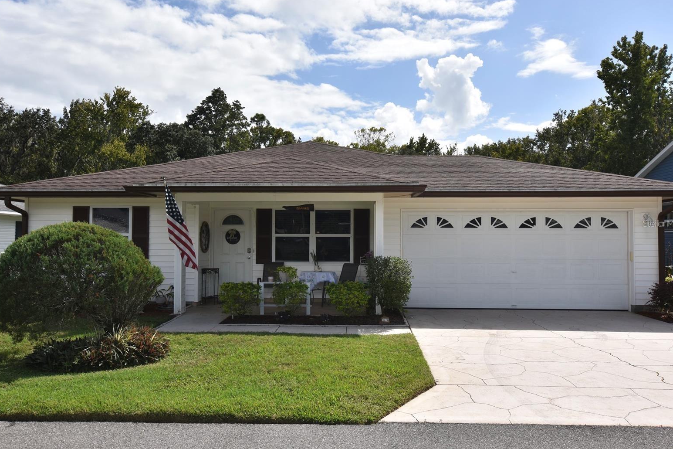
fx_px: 552
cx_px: 335
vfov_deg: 44.2
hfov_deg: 62.8
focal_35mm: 30
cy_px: 223
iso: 100
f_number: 10
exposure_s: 1/250
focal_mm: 19
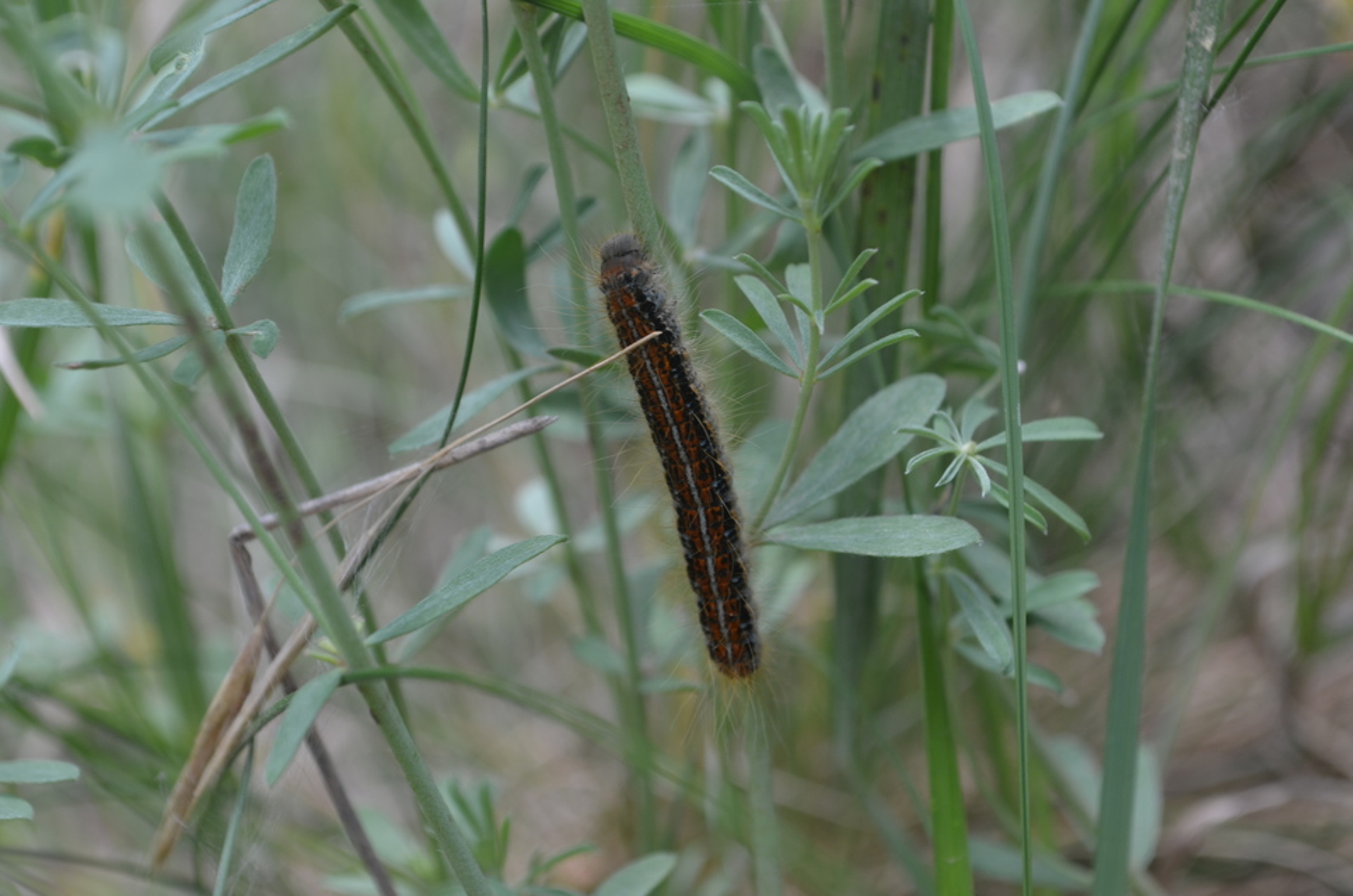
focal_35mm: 82
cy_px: 448
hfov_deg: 24.7
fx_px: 3094
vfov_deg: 16.5
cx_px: 676
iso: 200
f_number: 8
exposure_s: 1/60
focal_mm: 55
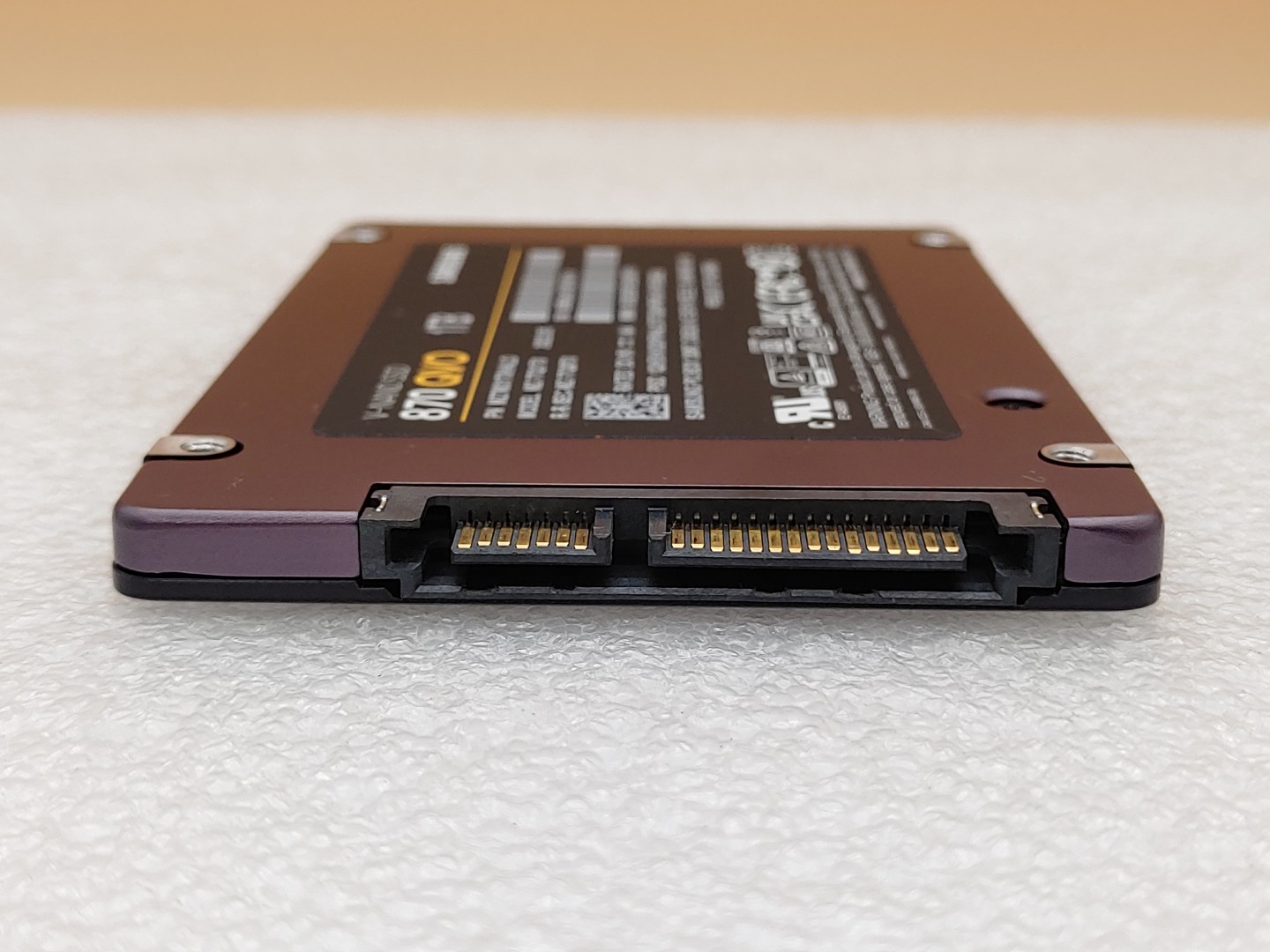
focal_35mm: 49
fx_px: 1798
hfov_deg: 38.9
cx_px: 635
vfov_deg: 29.7
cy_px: 476
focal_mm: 4.36
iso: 50
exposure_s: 1/139
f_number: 1.8
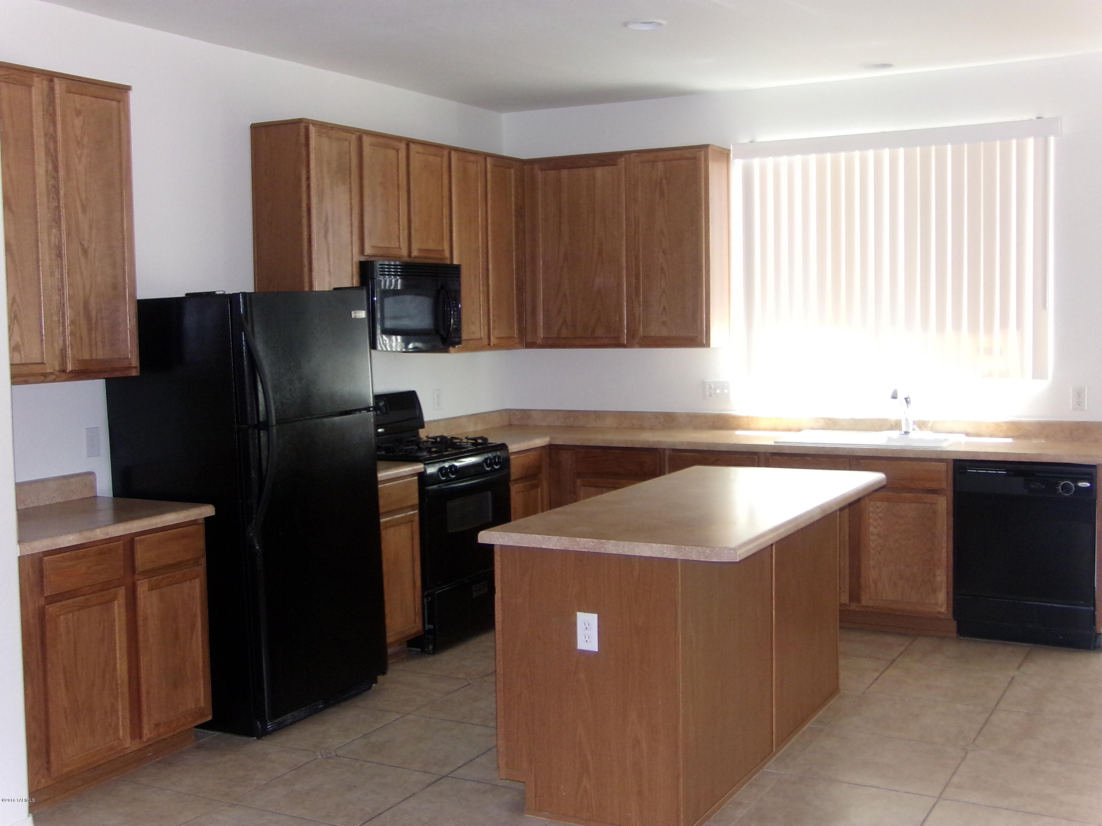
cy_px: 413
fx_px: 1305
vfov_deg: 35.1
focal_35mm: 41
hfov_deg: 45.8
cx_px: 551
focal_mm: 7.2
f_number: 3.6
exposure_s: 1/20
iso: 200
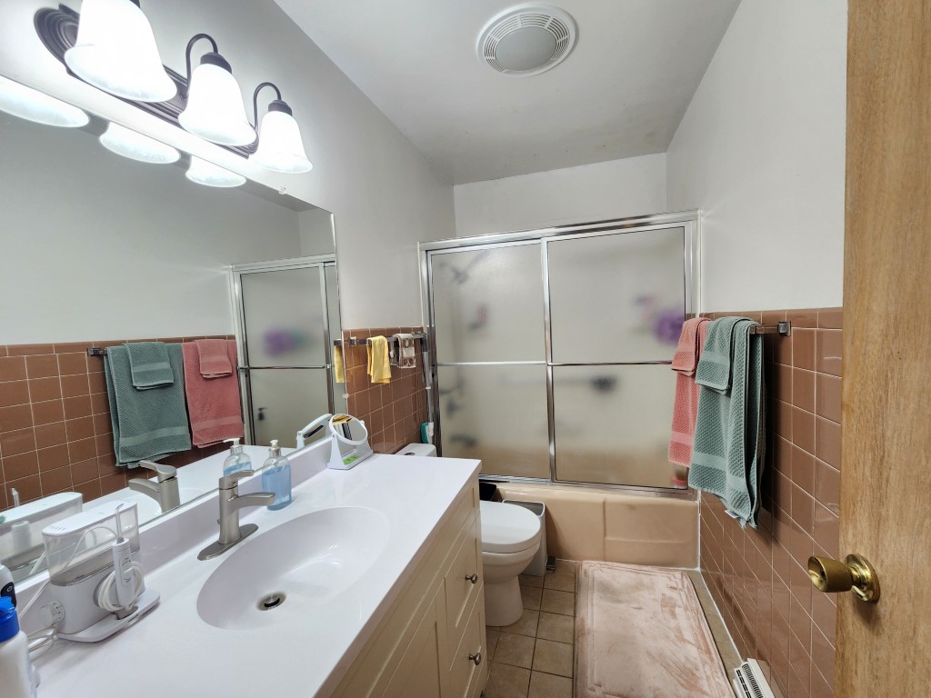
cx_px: 466
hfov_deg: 106.2
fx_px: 350
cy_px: 349
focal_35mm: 13
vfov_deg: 89.9
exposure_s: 1/60
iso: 160
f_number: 2.2
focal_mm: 2.2
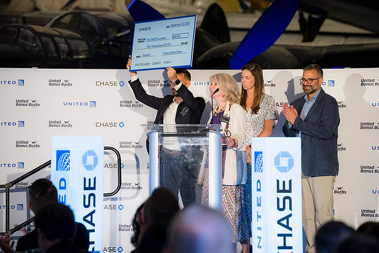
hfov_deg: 13.7
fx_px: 1579
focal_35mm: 150
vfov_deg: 9.2
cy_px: 126
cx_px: 190
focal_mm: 150
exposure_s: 1/80
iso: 1000
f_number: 4
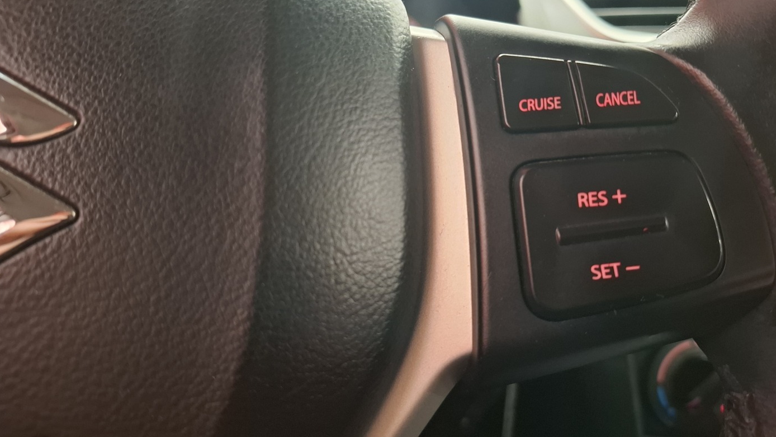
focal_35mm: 26
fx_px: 535
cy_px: 190
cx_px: 399
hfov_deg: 71.9
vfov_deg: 44.3
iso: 640
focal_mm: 5.54
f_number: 1.8
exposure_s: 1/25
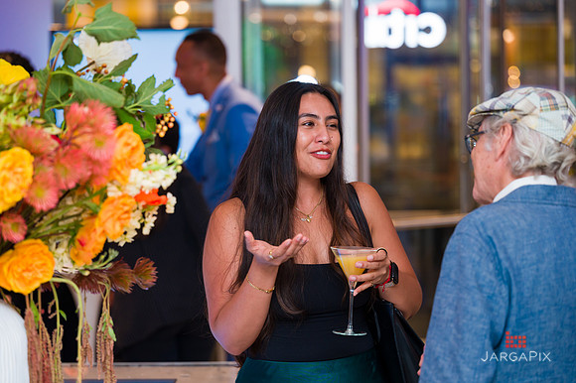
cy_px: 192
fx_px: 1654
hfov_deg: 19.8
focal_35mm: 103
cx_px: 288
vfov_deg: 13.2
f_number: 3.2
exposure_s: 1/160
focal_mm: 103
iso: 800
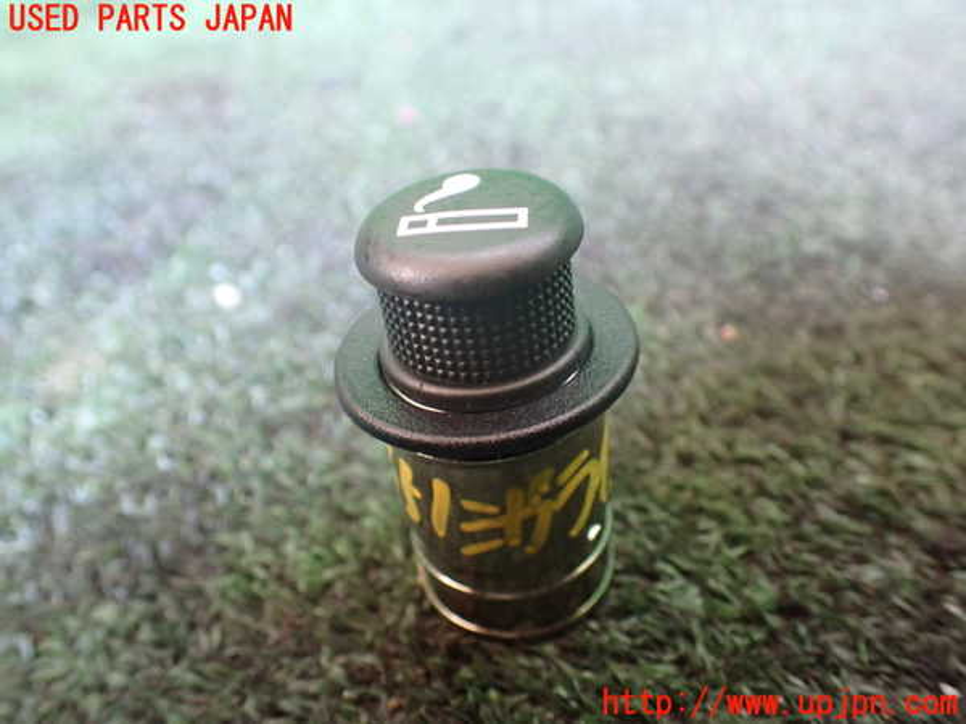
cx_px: 483
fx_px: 837
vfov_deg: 46.8
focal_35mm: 30
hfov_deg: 60.0
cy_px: 362
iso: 800
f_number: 2.3
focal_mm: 5.4
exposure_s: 1/40
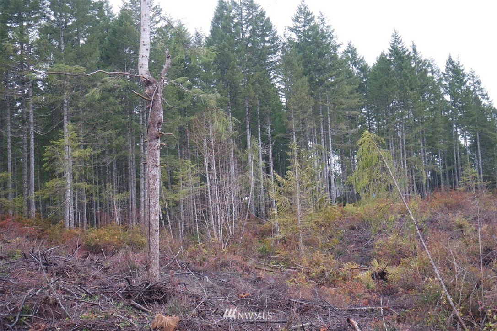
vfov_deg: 33.4
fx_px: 552
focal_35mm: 40
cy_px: 166
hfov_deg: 48.5
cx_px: 248
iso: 200
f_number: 4
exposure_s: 1/50
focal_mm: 15
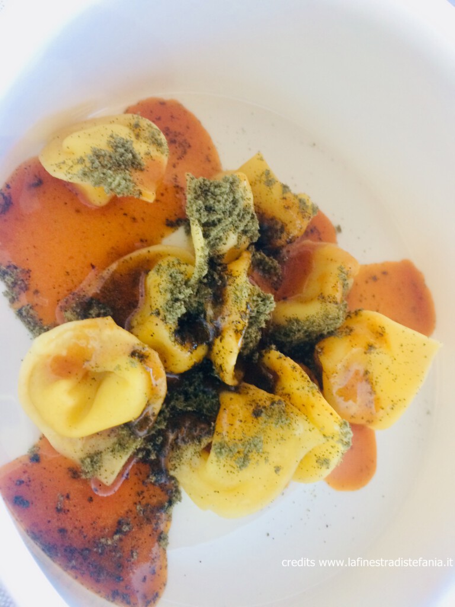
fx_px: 508
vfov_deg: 61.7
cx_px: 228
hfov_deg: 48.2
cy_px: 304
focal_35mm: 29
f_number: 2.2
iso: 125
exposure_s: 1/33
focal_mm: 4.15
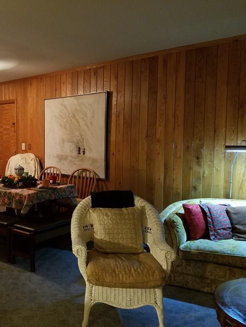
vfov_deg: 52.6
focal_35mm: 35
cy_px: 162
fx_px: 332
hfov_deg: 38.4
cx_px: 33
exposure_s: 1/10
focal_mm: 4.2
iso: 250
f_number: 1.7
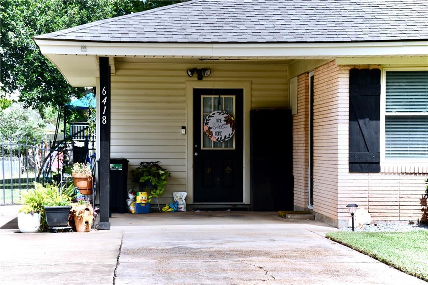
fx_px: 1248
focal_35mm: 105
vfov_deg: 13.0
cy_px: 142
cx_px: 214
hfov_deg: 19.5
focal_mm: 70
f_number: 8
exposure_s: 1/250
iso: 100
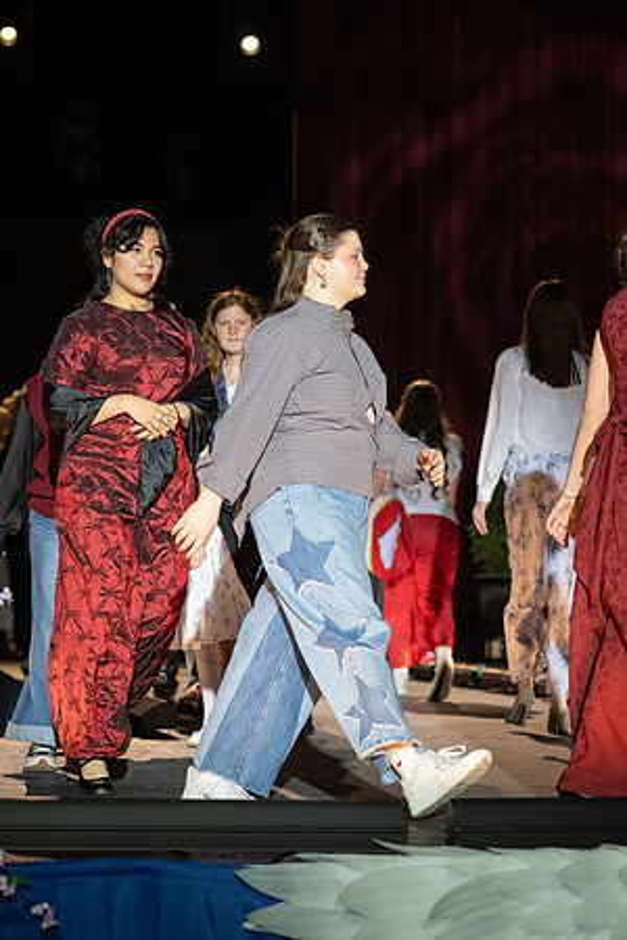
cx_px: 287
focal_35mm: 115
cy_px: 464
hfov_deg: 11.9
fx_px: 2997
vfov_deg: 17.8
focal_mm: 70
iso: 1000
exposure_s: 1/1000
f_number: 2.8
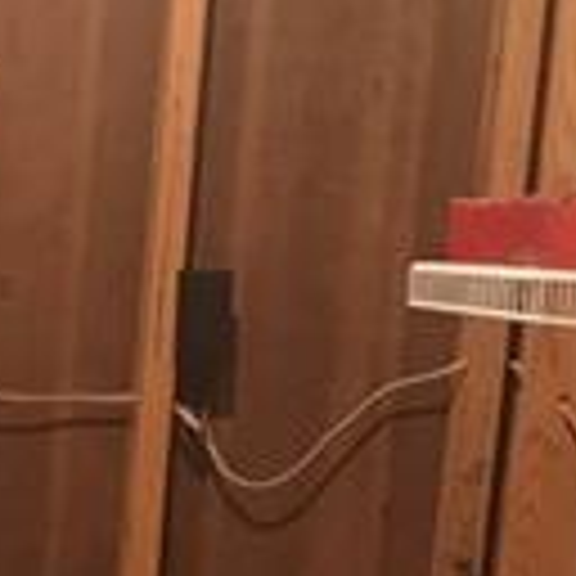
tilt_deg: -13.9
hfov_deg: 11.3
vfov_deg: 11.2
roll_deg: -1.9
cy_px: 918
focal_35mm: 148
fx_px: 2786
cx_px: -288
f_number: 1.8
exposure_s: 1/6
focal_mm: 3.99
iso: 100
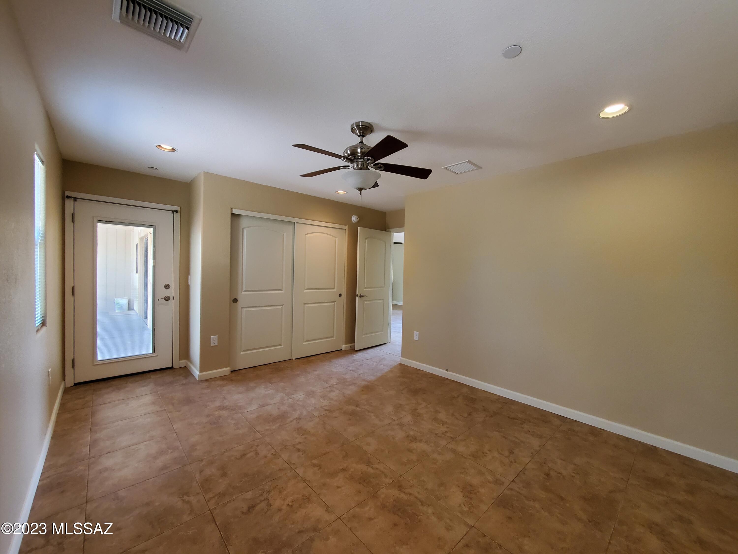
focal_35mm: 13
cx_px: 369
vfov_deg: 89.9
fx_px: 277
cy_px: 277
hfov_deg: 106.2
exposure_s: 1/60
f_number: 2.2
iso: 320
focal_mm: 1.8
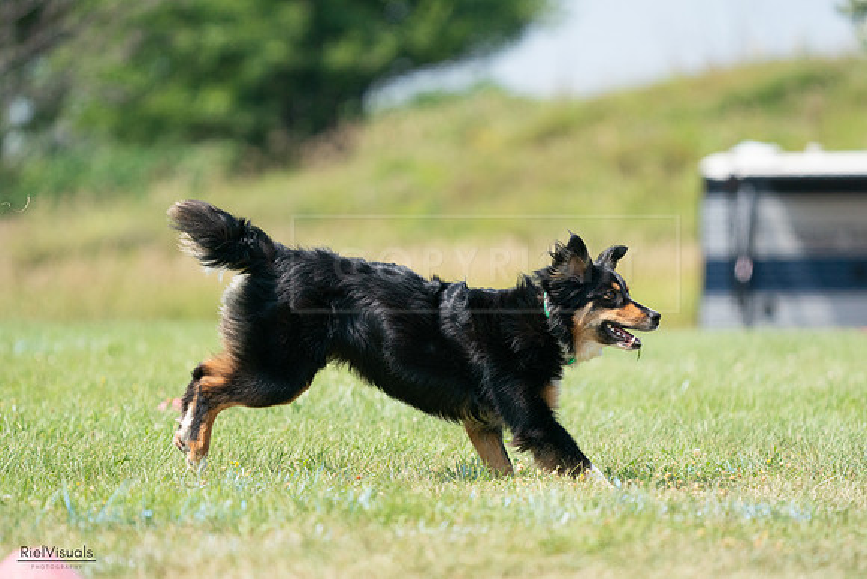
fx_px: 9129
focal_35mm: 379
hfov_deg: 5.4
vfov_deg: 3.6
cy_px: 290
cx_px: 434
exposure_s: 1/4000
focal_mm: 379
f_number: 6.3
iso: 1600
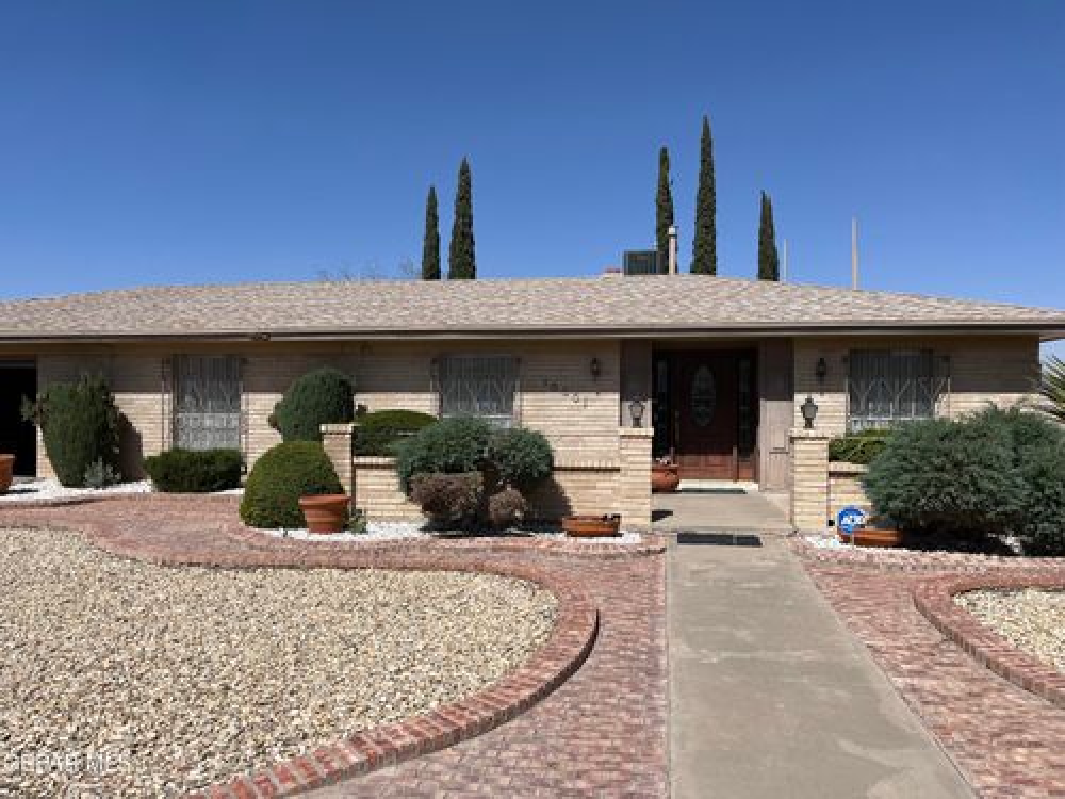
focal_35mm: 26
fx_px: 800
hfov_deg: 67.3
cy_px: 400
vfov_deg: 53.1
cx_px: 532
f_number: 1.6
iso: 50
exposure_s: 1/6173
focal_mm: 5.1
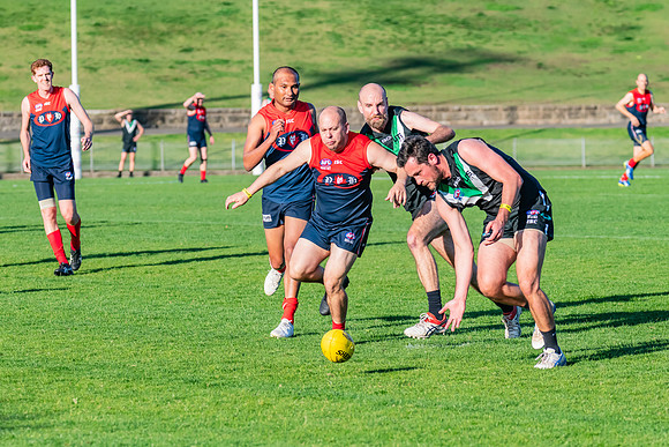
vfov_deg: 5.9
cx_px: 322
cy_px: 248
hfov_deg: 8.9
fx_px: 4307
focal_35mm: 232
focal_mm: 195
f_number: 7.1
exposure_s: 1/1600
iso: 800
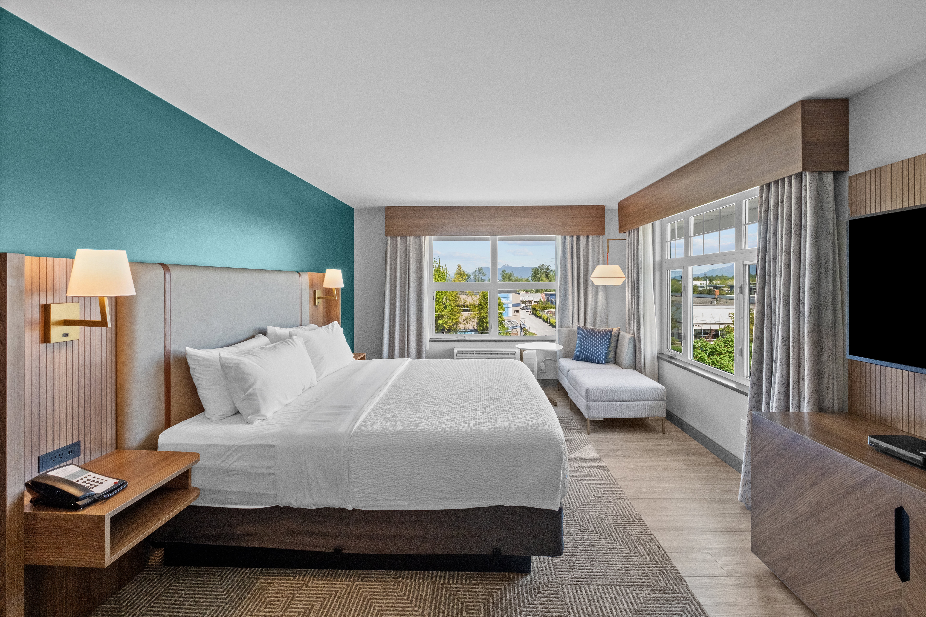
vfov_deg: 77.3
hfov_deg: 100.4
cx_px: 463
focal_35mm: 15
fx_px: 386
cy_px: 308
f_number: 11
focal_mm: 10
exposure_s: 1/6
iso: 500
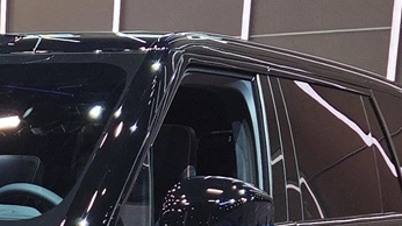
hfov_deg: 17.4
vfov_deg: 9.9
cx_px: -113
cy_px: 409
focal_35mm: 116
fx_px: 1236
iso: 25
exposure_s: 1/60.2
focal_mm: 5.4
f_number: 1.8
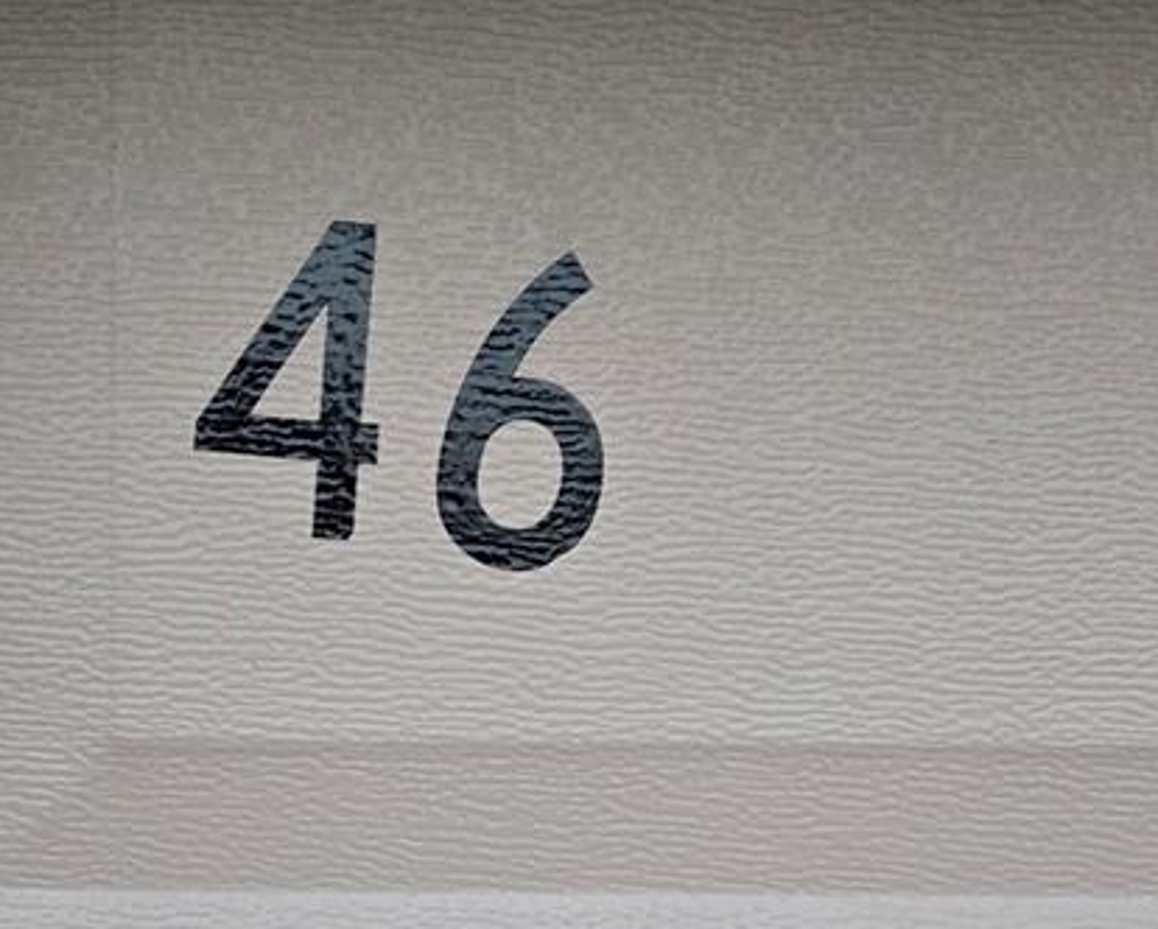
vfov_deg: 22.8
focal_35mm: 65
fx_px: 2230
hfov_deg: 28.4
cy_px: 884
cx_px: 204
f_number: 1.8
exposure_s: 1/120
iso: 640
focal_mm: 5.4
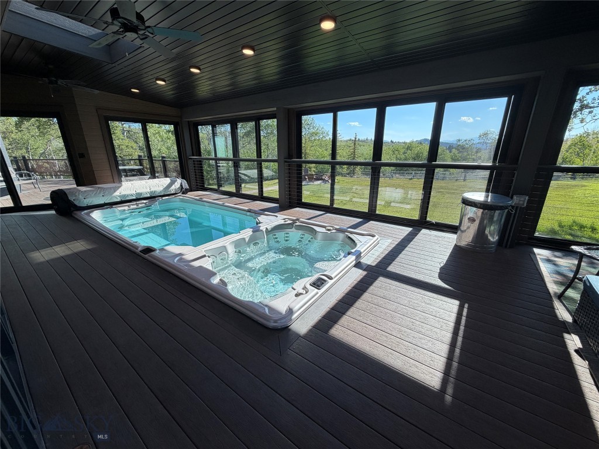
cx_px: 300
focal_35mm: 14
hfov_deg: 102.1
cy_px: 224
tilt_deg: -17.2
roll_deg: +1.8
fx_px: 242
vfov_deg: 85.7
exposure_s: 1/502
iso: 50
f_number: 2.2
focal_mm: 2.22
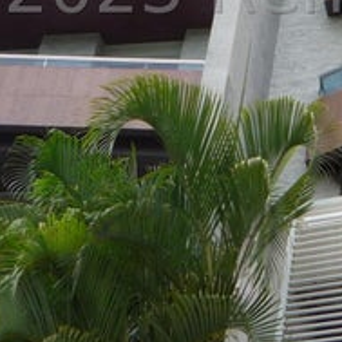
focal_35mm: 120
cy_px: -14
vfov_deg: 14.3
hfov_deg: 13.8
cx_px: 480
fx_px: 1341
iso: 100
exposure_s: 1/320
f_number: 4
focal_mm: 5.2
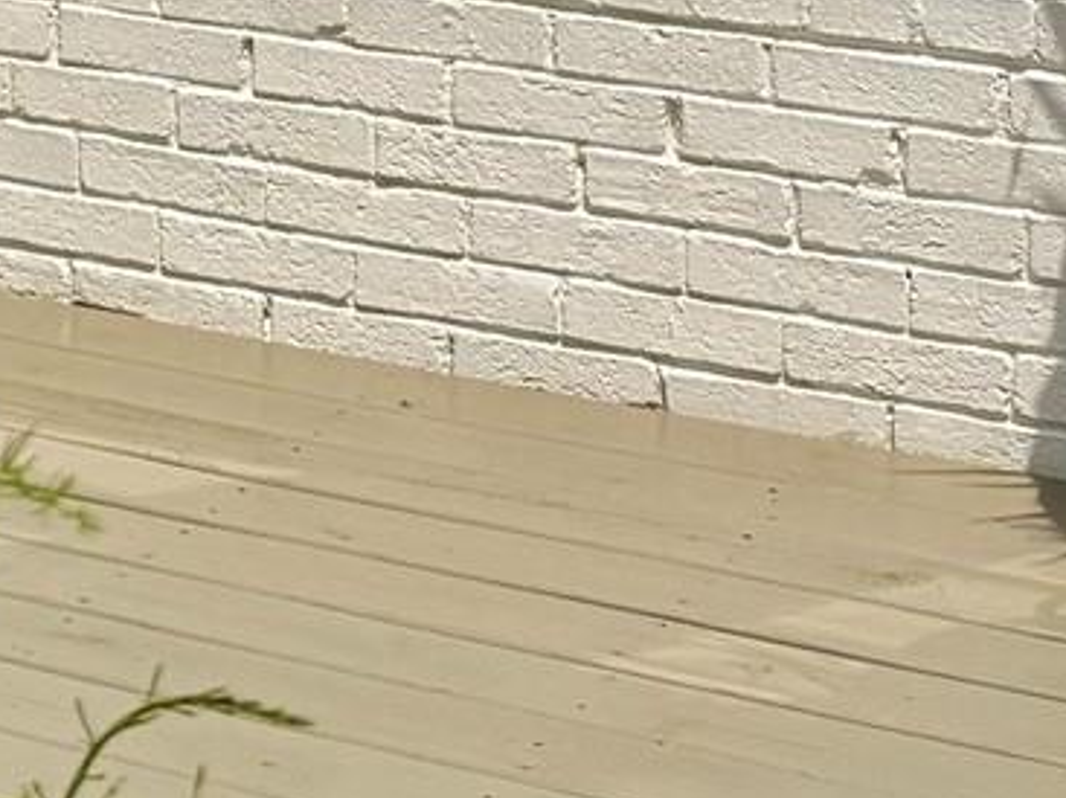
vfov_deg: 10.1
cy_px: -905
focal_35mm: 134
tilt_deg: +0.7
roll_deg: -0.8
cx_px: -964
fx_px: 4125
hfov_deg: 13.0
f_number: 1.78
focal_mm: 6.76
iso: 80
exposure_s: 1/6711
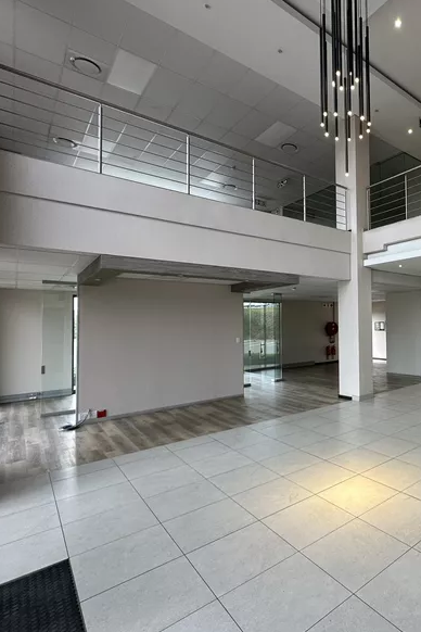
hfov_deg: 54.7
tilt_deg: +1.8
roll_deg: +1.1
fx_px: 351
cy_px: 312
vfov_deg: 84.0
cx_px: 371
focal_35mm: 20
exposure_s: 1/100
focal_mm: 2.22
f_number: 2.2
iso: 100
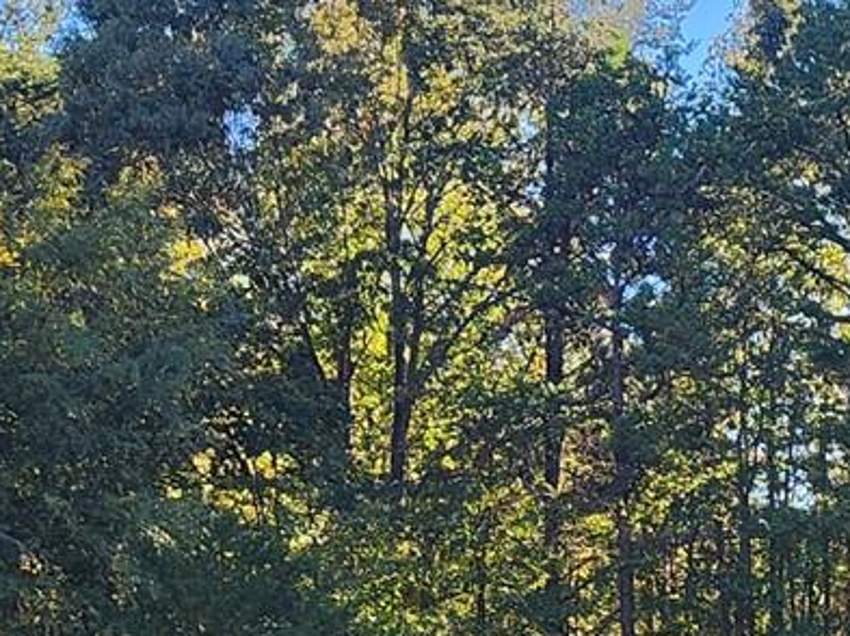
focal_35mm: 120
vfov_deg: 11.8
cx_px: 1140
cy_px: 969
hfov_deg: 15.5
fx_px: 2944
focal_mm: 5.4
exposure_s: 1/399
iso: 20
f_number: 1.8
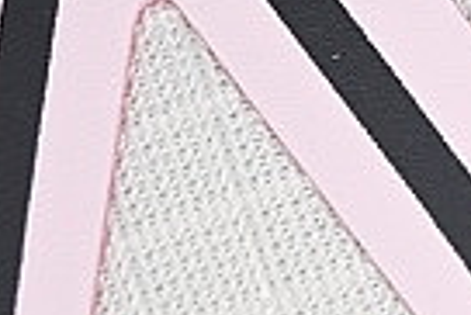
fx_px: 7780
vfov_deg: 2.3
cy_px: -104
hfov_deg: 3.4
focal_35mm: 594
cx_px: 1451
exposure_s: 1/80
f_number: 7.1
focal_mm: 50
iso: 160
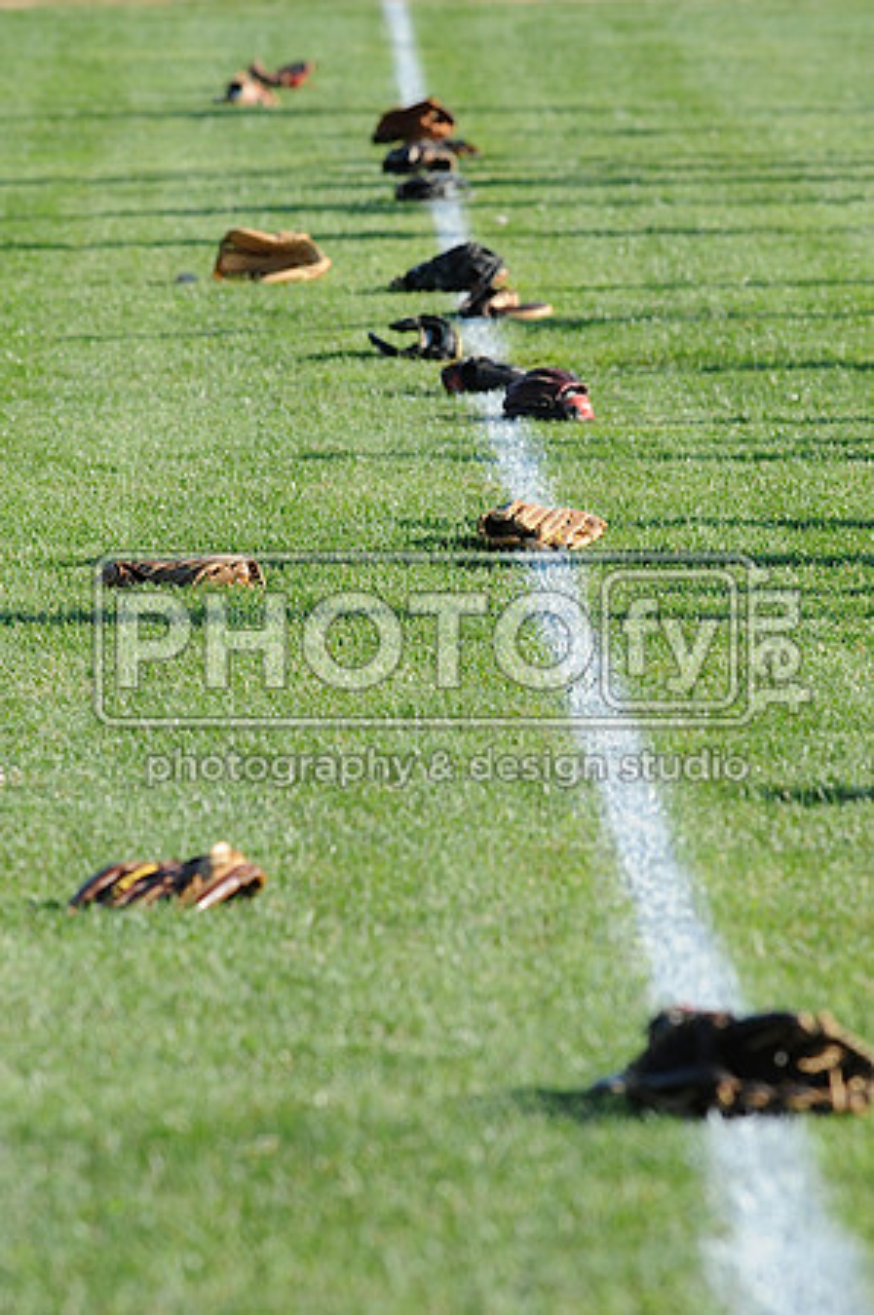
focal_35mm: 450
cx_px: 437
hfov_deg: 3.0
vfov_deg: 4.6
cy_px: 658
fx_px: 16424
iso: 200
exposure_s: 1/250
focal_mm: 300
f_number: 8
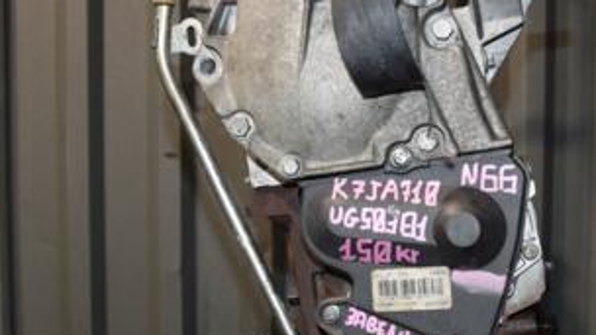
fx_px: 1028
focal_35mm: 65
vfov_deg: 18.4
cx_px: 355
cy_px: 251
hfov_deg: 32.3
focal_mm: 21
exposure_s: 1/60
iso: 800
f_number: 5
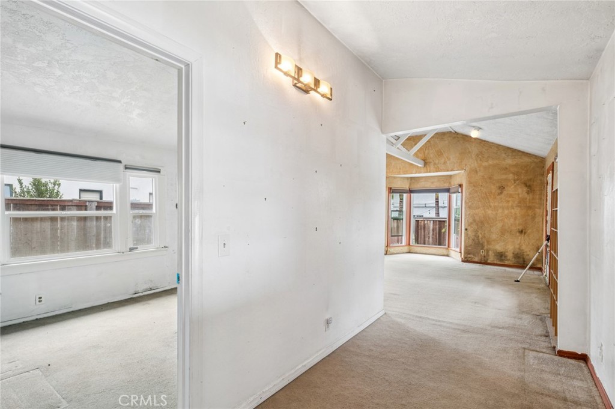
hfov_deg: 96.8
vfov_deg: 73.7
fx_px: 273
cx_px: 308
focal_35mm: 16
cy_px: 204
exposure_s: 1/8
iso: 200
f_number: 9
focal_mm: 16
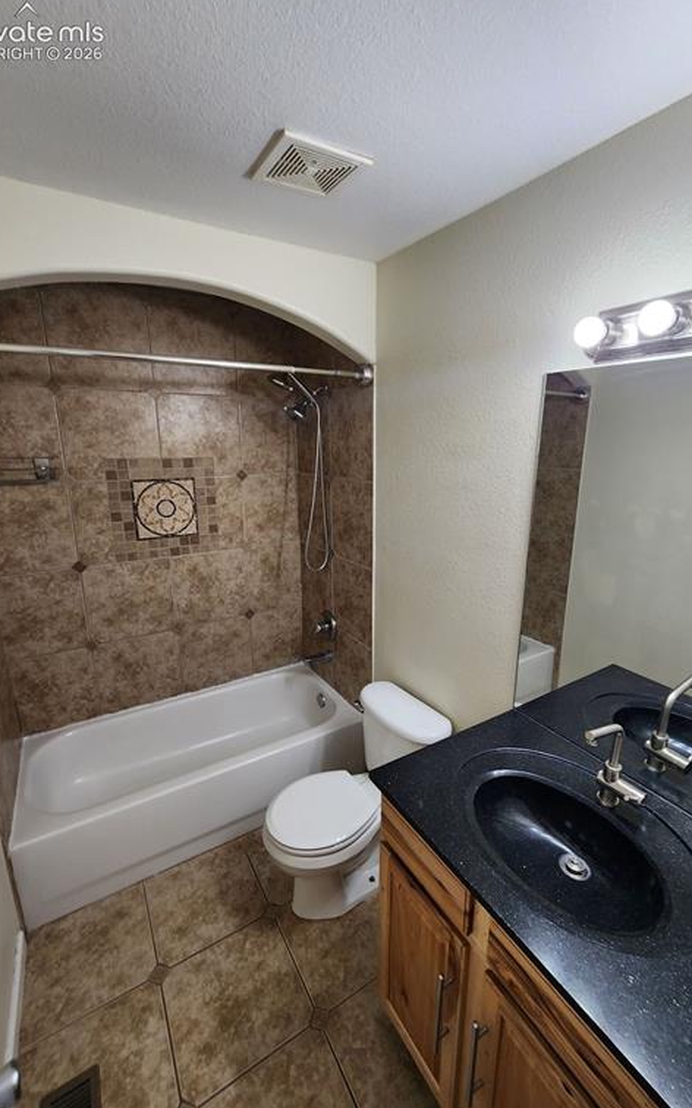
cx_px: 365
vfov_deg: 105.3
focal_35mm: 14
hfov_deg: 78.5
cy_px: 550
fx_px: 423
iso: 80
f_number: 2.2
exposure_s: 1/60
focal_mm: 2.2
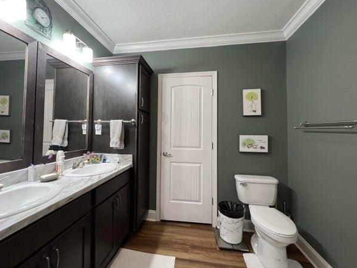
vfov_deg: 85.6
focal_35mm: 14
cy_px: 127
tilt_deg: +1.7
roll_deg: -0.3
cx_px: 171
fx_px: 144
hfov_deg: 102.0
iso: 250
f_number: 1.8
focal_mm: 1.57
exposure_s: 1/60
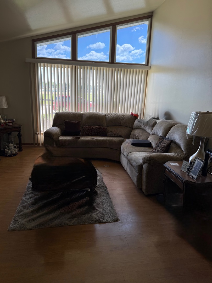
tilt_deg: -14.3
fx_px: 196
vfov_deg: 71.6
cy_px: 142
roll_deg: -2.7
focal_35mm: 24
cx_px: 106
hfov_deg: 56.8
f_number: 1.78
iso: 100
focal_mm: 6.76
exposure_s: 1/261
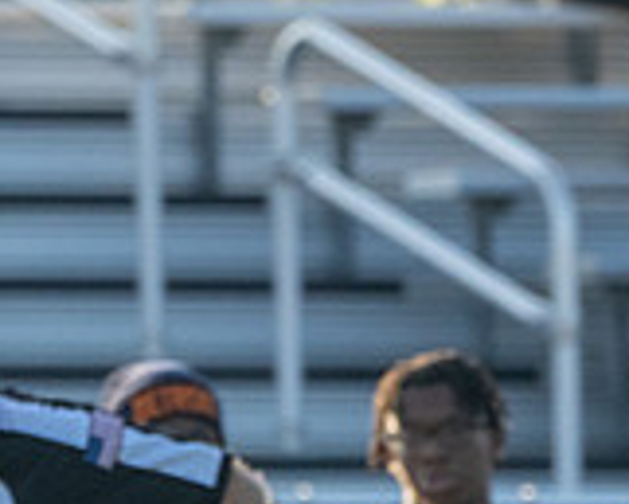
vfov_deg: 0.7
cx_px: -144
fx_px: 38987
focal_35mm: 2093
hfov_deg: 0.9
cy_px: 699
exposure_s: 1/1250
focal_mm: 400
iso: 1600
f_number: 8
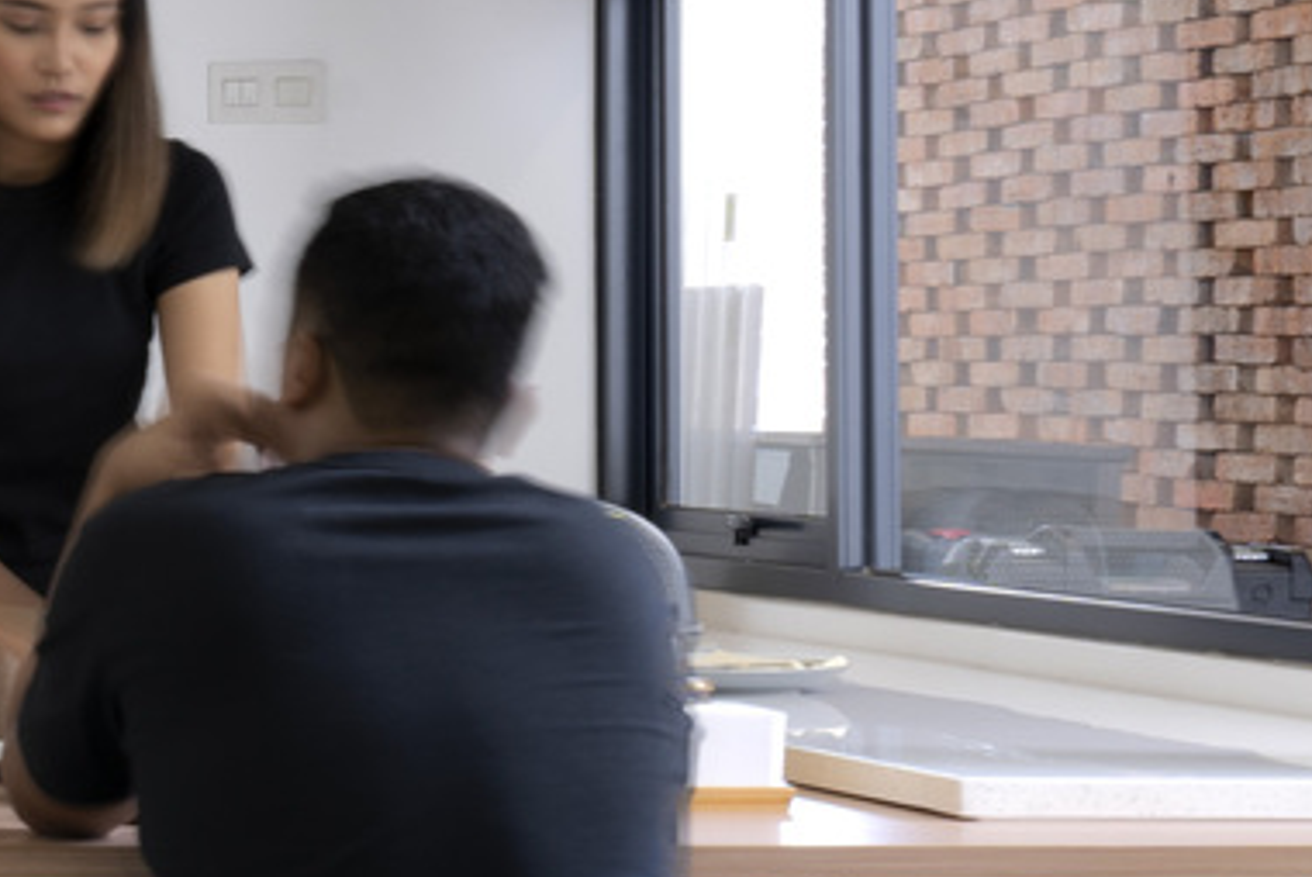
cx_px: -943
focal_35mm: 138
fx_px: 5033
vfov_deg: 10.0
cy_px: 383
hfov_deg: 13.5
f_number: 13
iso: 100
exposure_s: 1/1.25
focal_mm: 35
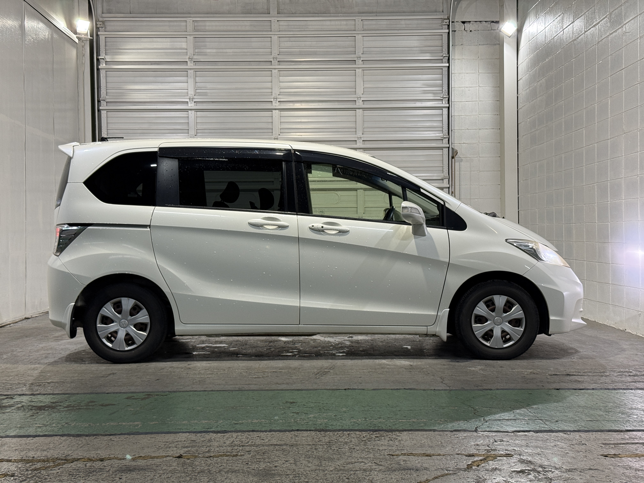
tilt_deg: +0.3
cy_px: 242
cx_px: 322
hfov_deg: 39.7
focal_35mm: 48
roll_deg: +0.4
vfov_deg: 30.3
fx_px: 893
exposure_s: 1/60
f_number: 1.78
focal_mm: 6.76
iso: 80
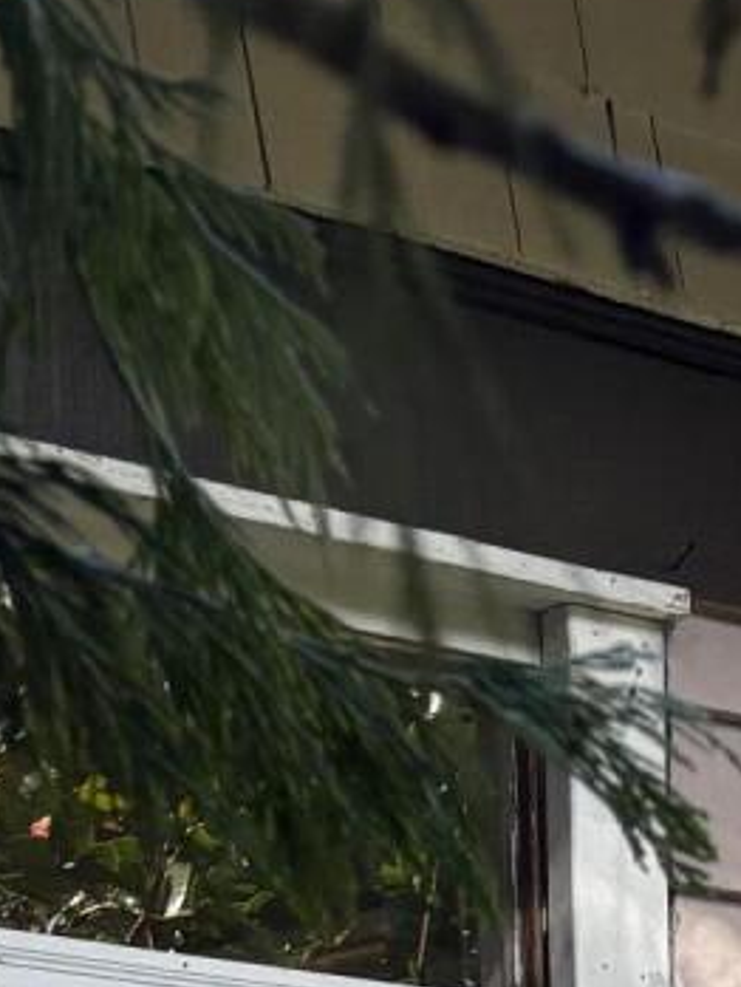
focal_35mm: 149
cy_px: 2378
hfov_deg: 9.5
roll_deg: +0.4
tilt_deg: -8.1
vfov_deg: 11.1
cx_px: 1335
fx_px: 4250
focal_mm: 5.96
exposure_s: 1/515
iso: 64
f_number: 1.6
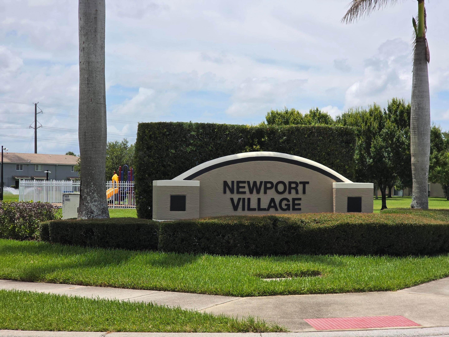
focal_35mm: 69
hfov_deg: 28.2
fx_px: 895
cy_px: 168
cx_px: 224
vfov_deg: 21.3
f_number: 2.4
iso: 50
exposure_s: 1/2510
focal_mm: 7.9
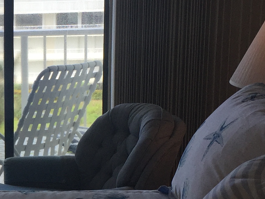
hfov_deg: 17.9
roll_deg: +0.9
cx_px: -54
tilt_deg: -13.5
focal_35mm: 104
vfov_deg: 14.1
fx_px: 796
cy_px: 175
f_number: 2.2
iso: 32
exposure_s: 1/196
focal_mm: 4.15
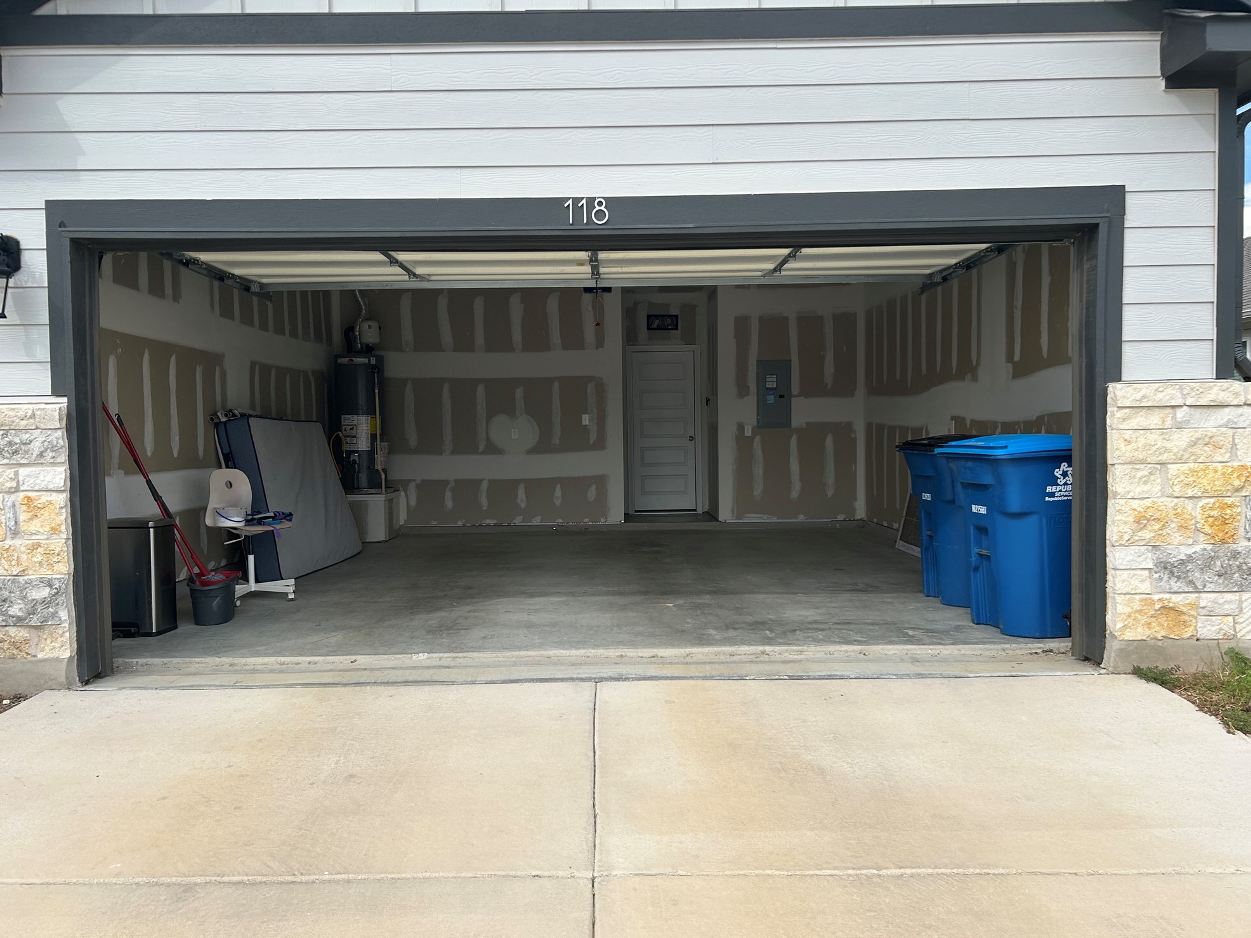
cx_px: 617
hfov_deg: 65.3
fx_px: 976
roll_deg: +1.0
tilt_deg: -2.8
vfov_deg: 51.4
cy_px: 473
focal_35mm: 27
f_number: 1.5
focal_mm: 5.7
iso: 50
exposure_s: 1/2299
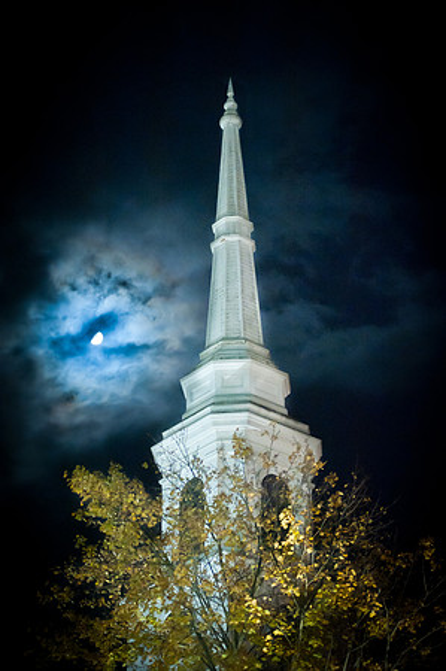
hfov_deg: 17.0
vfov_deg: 25.4
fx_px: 1490
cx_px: 223
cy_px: 336
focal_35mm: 80
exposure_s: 1/15
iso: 6400
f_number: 2.8
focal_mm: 80
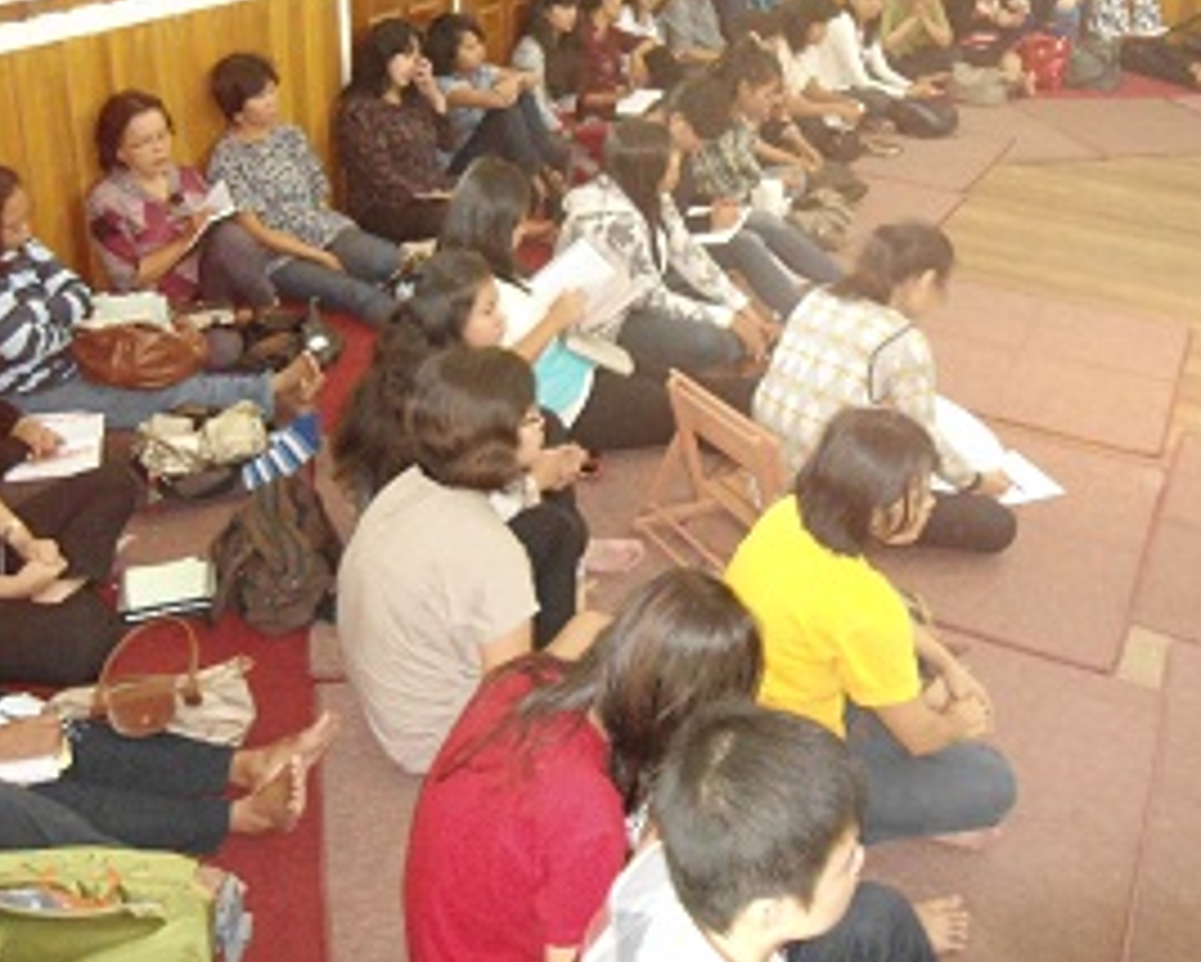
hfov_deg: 47.9
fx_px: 1352
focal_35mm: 38
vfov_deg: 38.9
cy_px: 360
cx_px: 630
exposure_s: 1/8
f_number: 2.8
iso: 800
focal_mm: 4.7
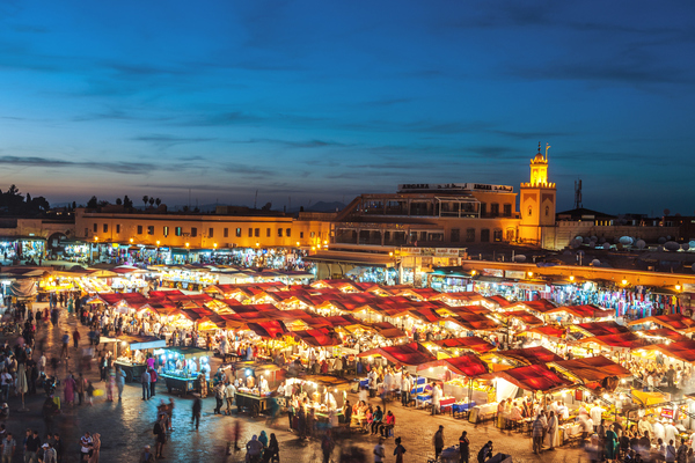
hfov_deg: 41.1
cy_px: 232
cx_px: 348
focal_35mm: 48
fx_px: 927
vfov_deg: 28.1
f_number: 6.3
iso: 200
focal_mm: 48
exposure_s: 1/1.25
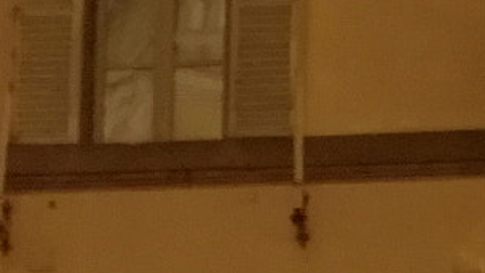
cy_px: 487
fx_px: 1993
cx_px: 404
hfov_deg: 13.8
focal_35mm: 155
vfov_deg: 7.6
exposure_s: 1/20
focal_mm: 3.79
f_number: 2
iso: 500
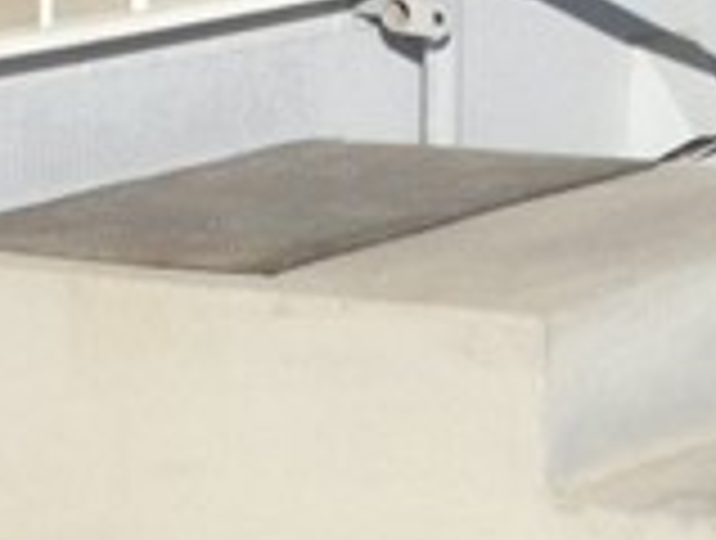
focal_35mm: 289
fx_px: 5991
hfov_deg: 6.4
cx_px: 1900
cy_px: -792
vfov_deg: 5.0
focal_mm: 8
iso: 125
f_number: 3.7
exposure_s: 1/1000
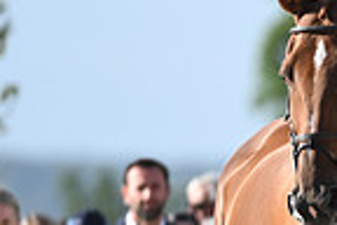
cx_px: 644
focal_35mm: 1616
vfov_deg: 0.9
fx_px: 15126
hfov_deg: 1.3
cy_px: 304
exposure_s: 1/1600
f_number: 5
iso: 640
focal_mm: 400
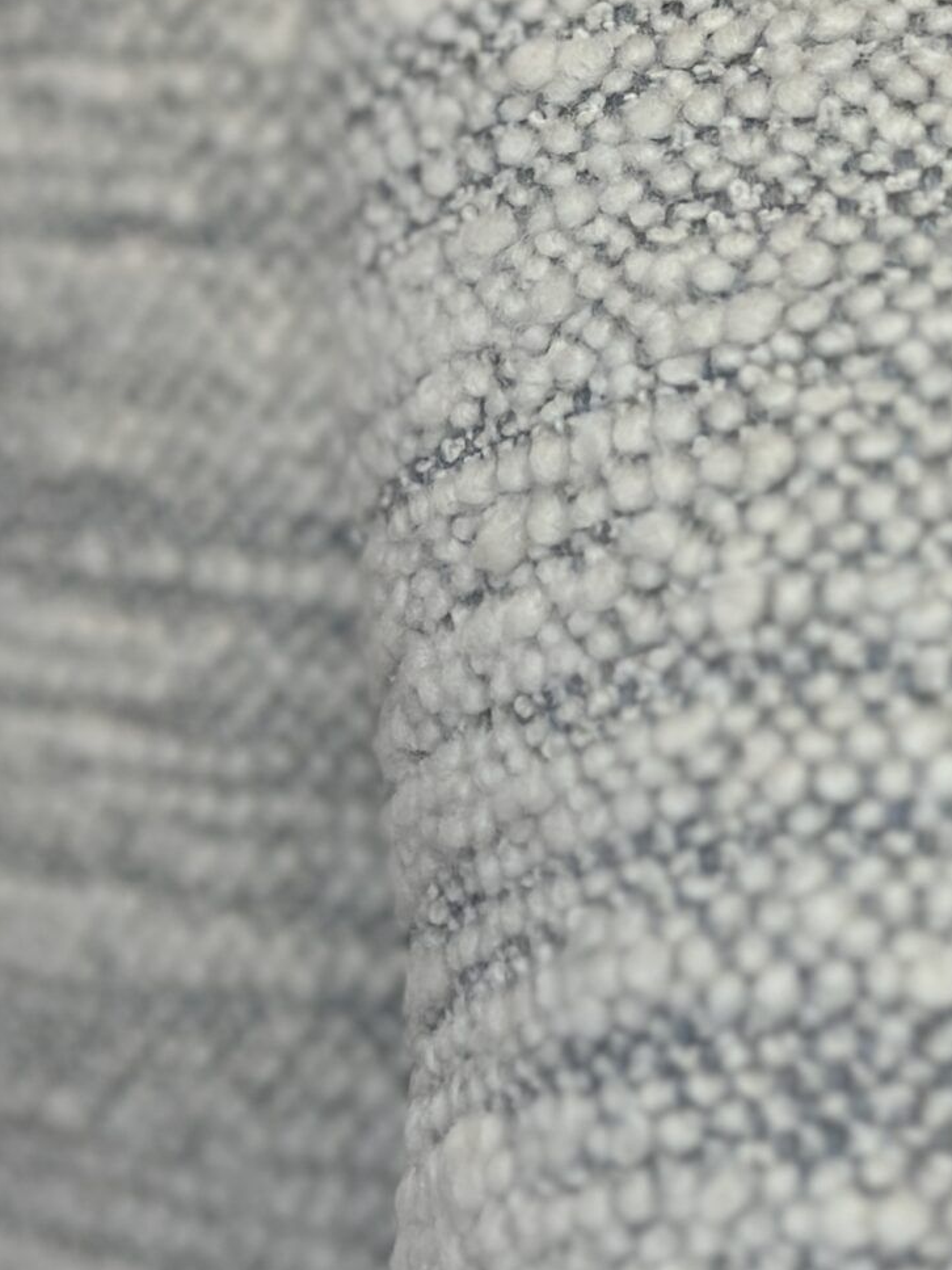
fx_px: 4657
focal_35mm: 127
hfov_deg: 11.6
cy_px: 434
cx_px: 793
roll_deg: +0.6
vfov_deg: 15.5
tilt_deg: -21.6
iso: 80
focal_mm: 6.86
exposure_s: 1/364
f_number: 1.78
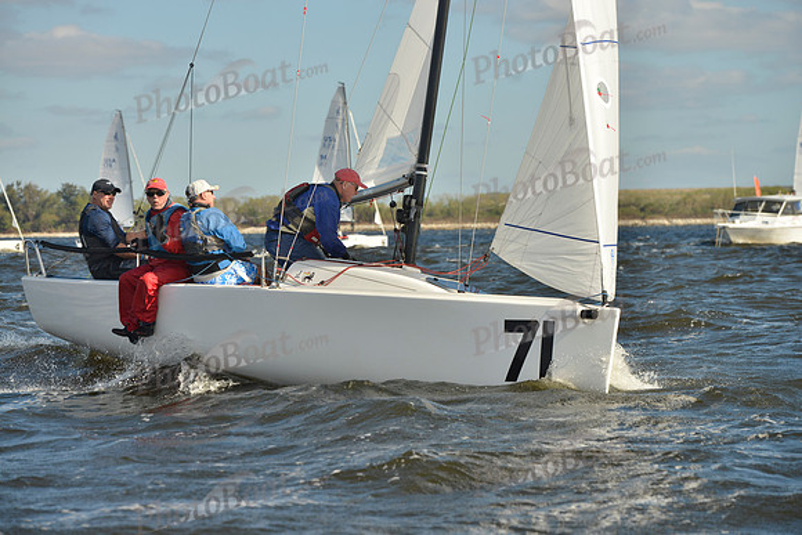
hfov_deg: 15.2
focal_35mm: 135
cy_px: 268
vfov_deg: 10.2
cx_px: 401
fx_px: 3008
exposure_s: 1/1250
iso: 200
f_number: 7.1
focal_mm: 135
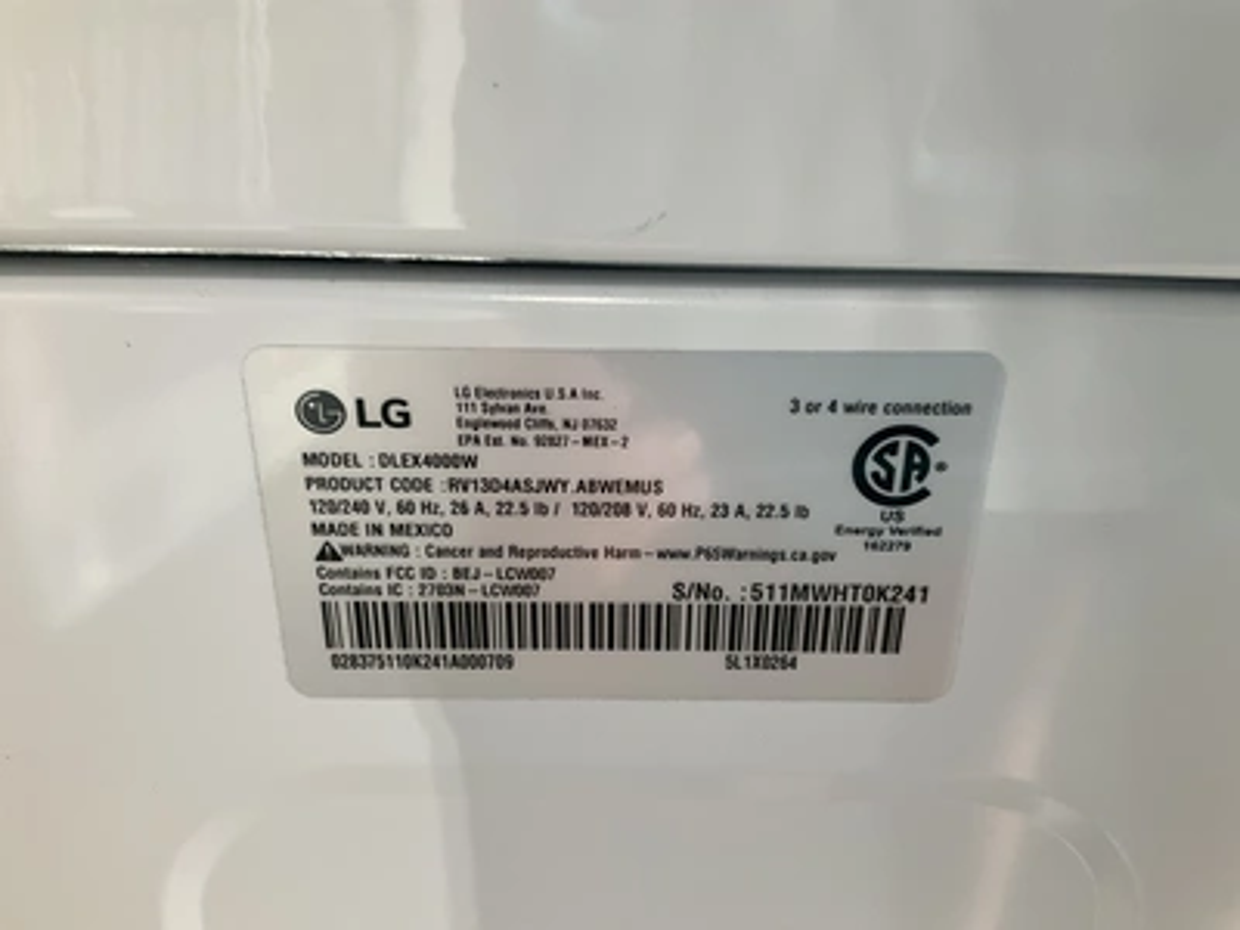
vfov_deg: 48.2
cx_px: 620
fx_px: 1039
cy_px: 465
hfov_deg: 61.7
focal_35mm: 29
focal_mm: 3
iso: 64
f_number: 1.8
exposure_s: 1/73
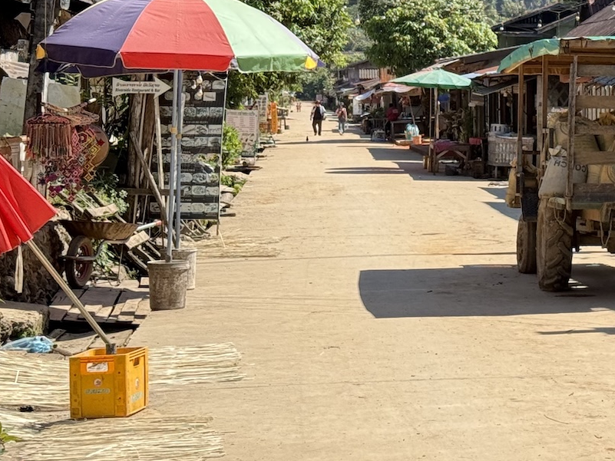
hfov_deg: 16.6
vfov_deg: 12.8
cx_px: 686
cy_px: 51
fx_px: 2043
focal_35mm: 115
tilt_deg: +1.7
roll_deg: -0.9
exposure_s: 1/1795
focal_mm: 6.76
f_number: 1.78
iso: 80
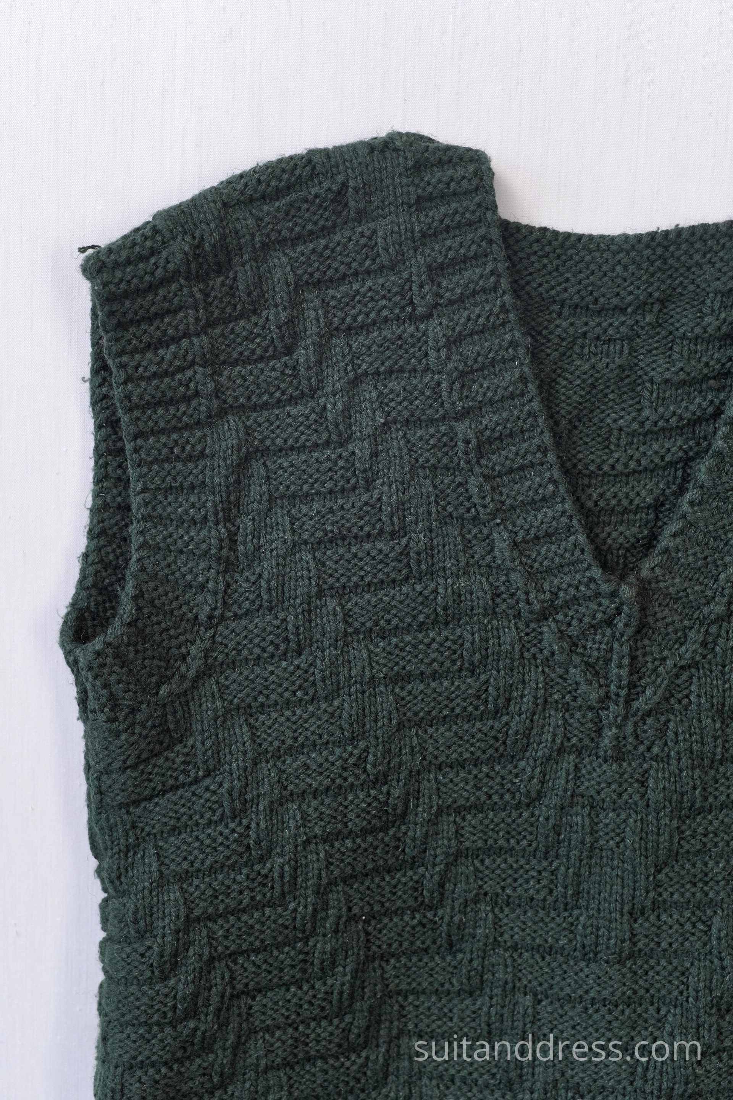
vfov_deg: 41.1
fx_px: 1466
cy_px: 550
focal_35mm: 48
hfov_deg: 28.1
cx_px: 366
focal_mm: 32
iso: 320
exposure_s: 1/50
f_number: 6.3
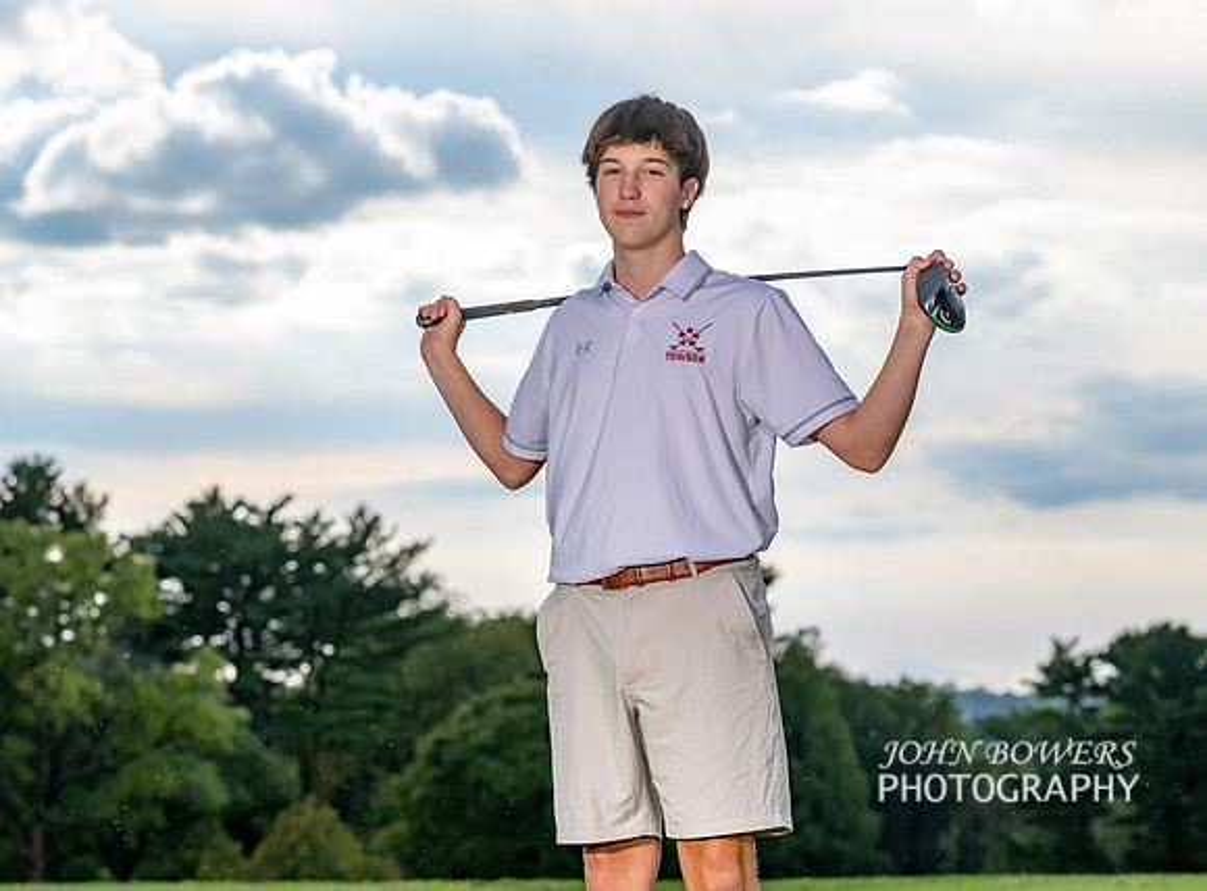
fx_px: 4629
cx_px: 614
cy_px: 391
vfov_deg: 11.0
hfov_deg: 14.9
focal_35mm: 134
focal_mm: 110
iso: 160
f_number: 6.3
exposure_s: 1/500
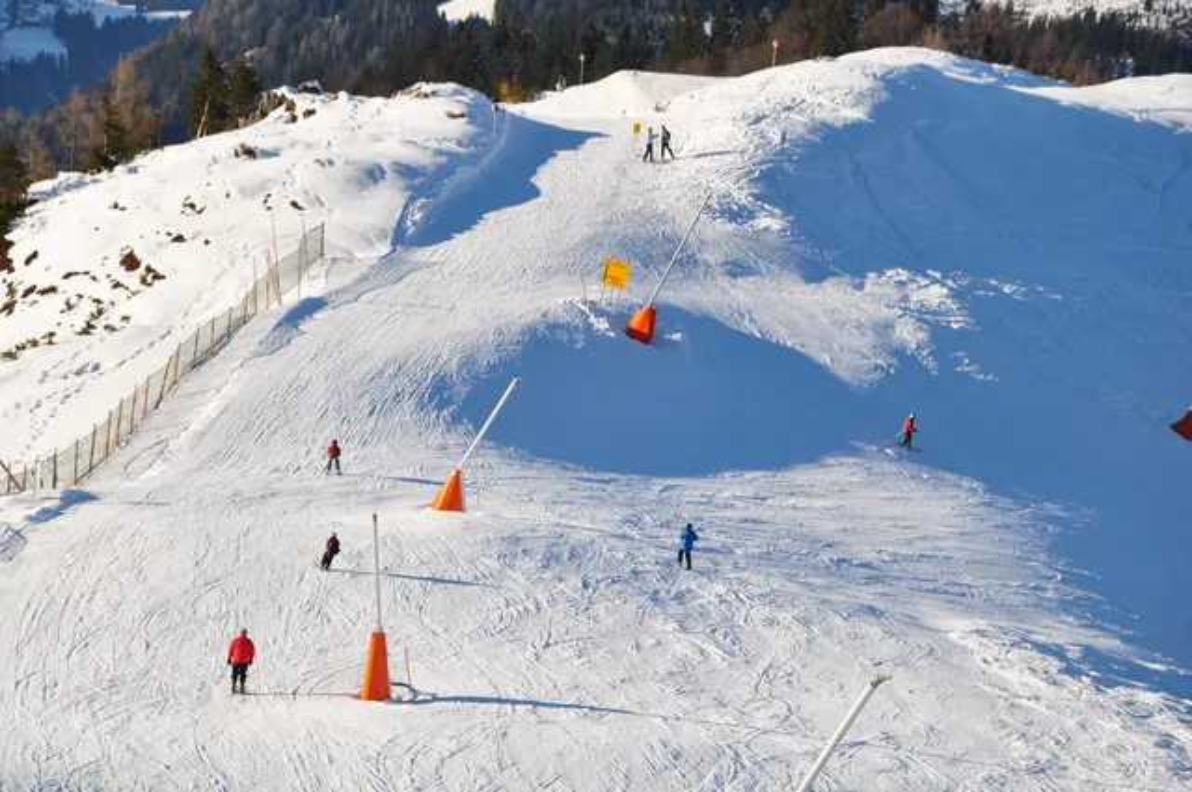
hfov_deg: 13.1
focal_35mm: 158
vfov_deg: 8.7
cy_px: 396
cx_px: 596
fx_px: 5208
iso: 200
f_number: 10
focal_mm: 105
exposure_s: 1/320
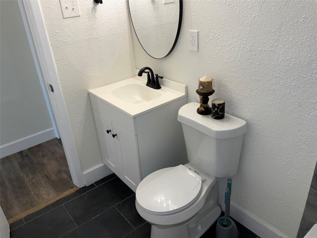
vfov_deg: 48.2
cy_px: 119
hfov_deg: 61.7
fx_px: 266
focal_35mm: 29
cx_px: 158
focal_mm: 3
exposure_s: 1/60
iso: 25
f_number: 1.8
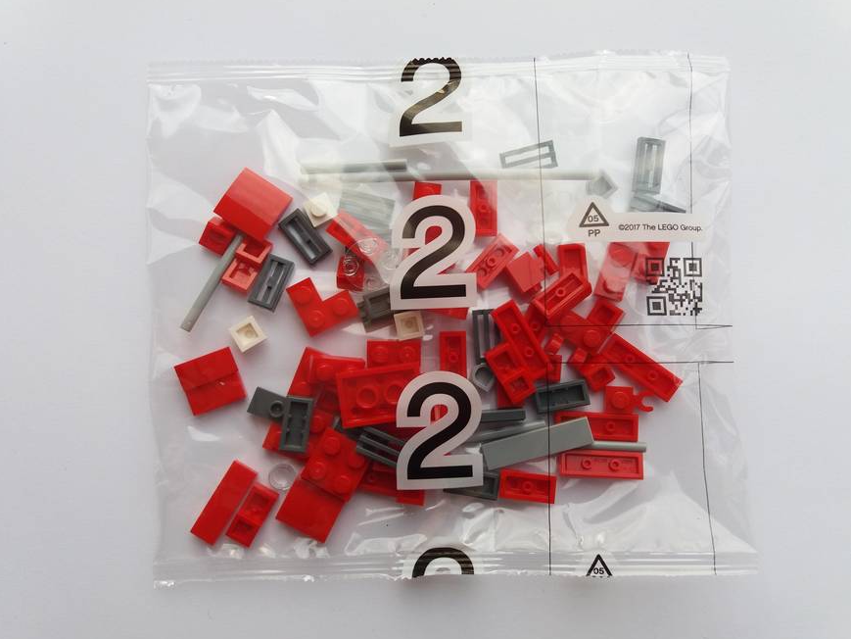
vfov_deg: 48.2
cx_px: 437
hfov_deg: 61.6
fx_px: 713
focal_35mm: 29
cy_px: 325
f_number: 1.9
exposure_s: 1/395
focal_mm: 3.7
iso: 64
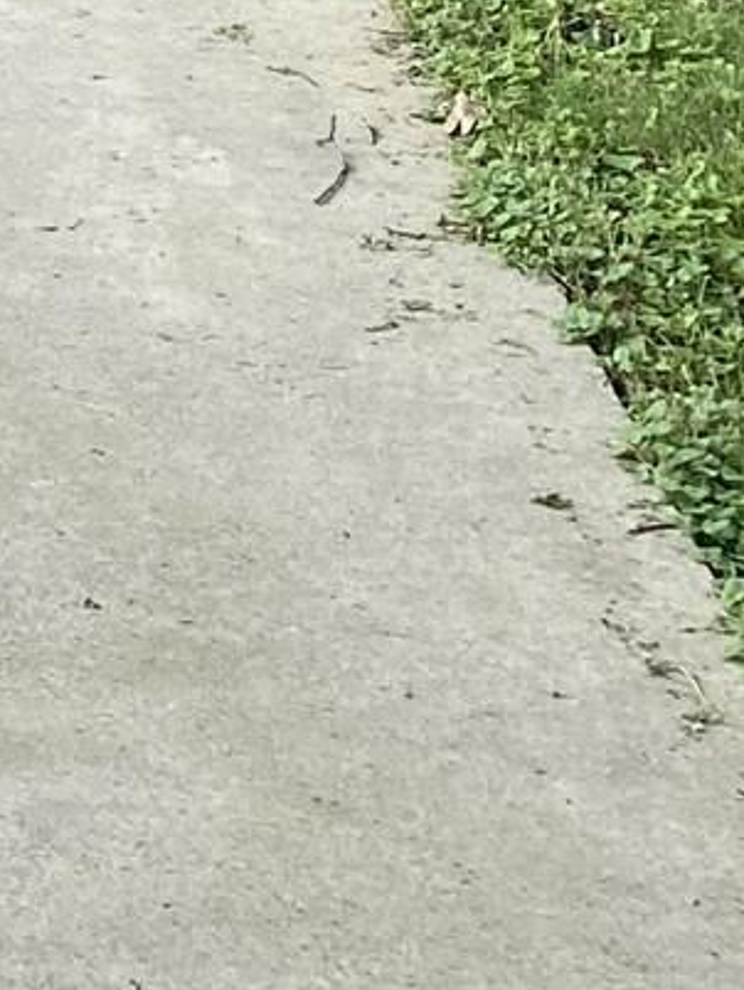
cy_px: -1172
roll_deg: -1.0
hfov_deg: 9.3
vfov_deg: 11.5
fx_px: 4265
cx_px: -774
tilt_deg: +0.5
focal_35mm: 149
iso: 32
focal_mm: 4.25
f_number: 1.8
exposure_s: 1/546
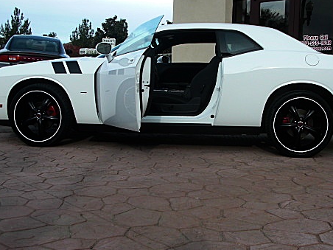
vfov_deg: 28.5
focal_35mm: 51
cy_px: 144
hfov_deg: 37.4
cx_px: 194
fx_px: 491
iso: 50
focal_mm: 6.3
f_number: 2.8
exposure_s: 1/500
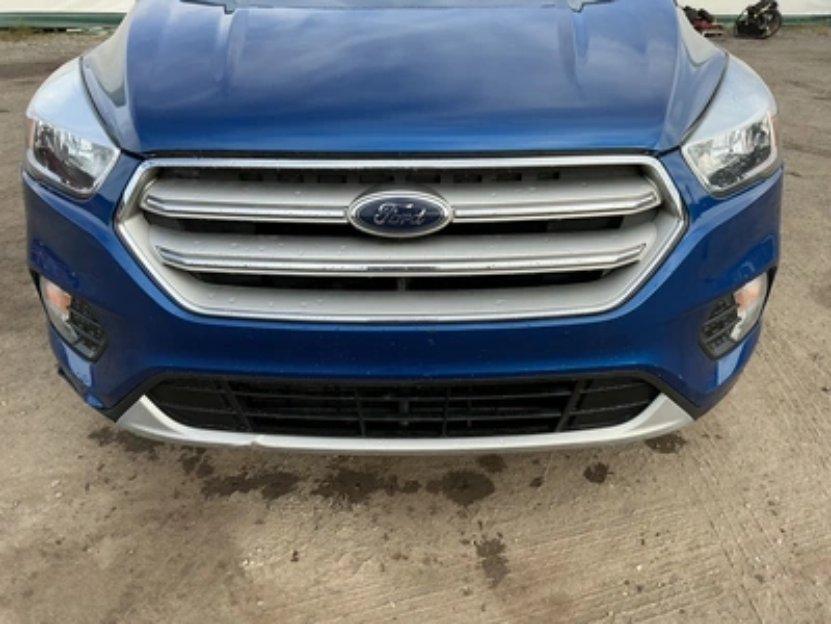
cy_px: 312
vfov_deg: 49.7
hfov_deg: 63.4
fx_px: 672
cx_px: 416
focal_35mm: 28
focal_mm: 3
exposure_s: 1/428
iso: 25
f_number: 1.8
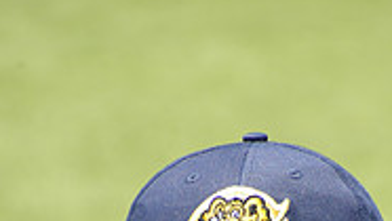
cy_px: 581
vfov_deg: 1.9
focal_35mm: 653
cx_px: 235
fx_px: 6793
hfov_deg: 3.3
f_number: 11
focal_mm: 200
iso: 250
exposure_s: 1/250
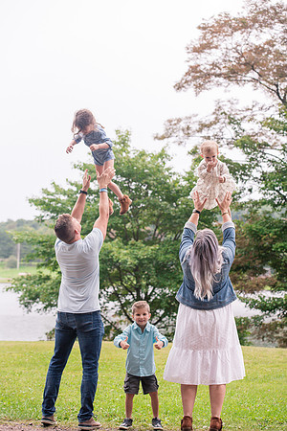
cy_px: 216
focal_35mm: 70
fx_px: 837
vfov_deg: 28.8
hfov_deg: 19.5
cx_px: 144
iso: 1000
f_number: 4.5
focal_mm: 70
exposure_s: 1/800
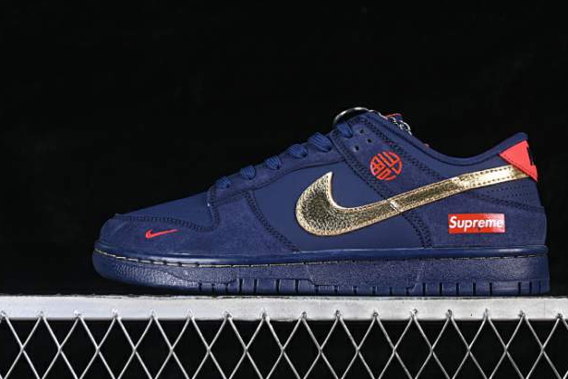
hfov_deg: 22.8
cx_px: 327
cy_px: 156
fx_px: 1404
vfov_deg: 15.4
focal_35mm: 89
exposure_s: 1/60
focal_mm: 50
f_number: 6.3
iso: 160
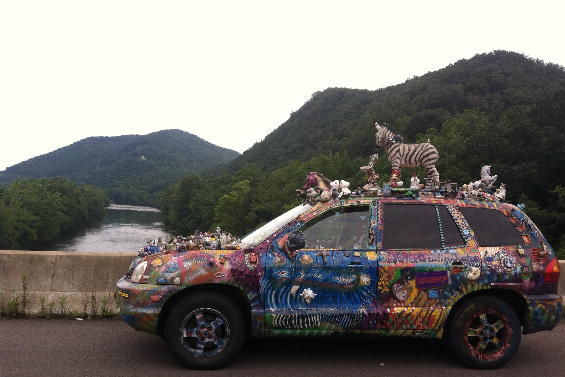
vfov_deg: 35.9
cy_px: 202
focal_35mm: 37
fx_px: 581
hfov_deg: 51.9
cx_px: 286
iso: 80
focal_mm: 3.85
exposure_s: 1/375
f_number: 2.8
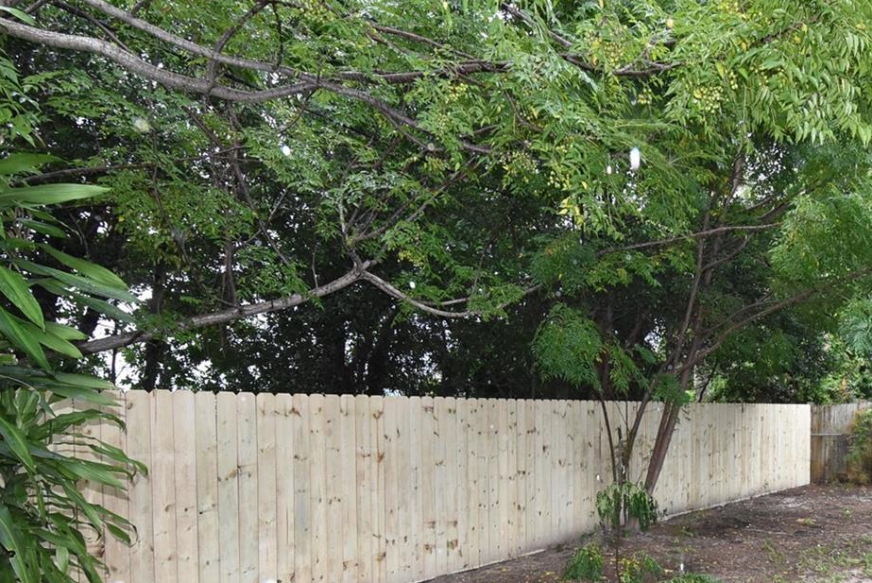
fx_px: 630
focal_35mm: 26
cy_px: 441
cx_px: 598
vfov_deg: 47.7
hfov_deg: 67.0
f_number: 8
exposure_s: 1/200
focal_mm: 10
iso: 1600
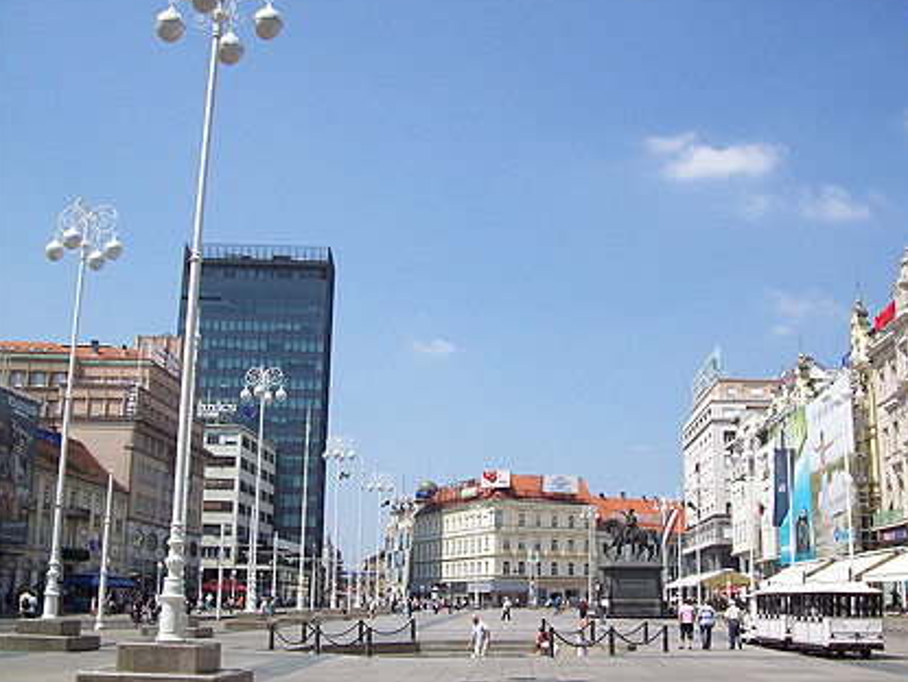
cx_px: 486
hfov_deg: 47.8
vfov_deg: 36.9
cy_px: 337
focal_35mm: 39
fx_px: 1024
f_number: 4.8
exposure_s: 1/550
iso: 80
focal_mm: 6
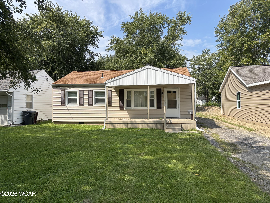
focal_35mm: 26
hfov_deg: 67.3
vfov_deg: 53.1
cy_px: 102
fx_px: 203
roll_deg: +0.8
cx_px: 135
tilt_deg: +1.1
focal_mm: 5.96
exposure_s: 1/2513
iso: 50
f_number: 1.6
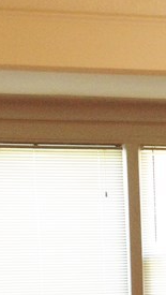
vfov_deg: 14.5
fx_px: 1109
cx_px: 252
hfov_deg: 8.4
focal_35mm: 142
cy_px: 384
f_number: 2.4
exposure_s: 1/60
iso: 64
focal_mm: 4.28
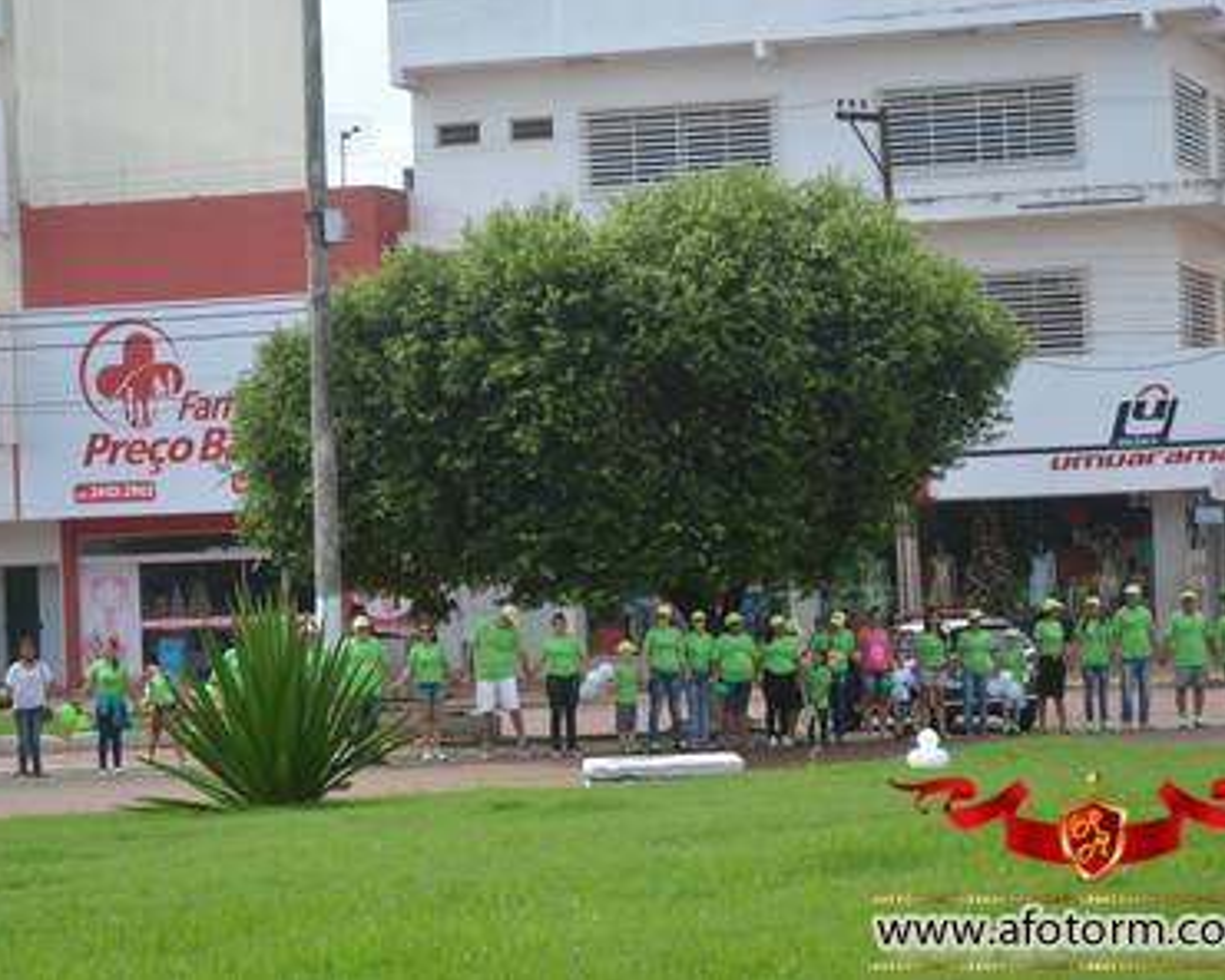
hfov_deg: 17.0
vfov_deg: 13.6
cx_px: 596
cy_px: 490
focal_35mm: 113
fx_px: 4097
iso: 160
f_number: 5.6
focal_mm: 66
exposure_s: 1/500
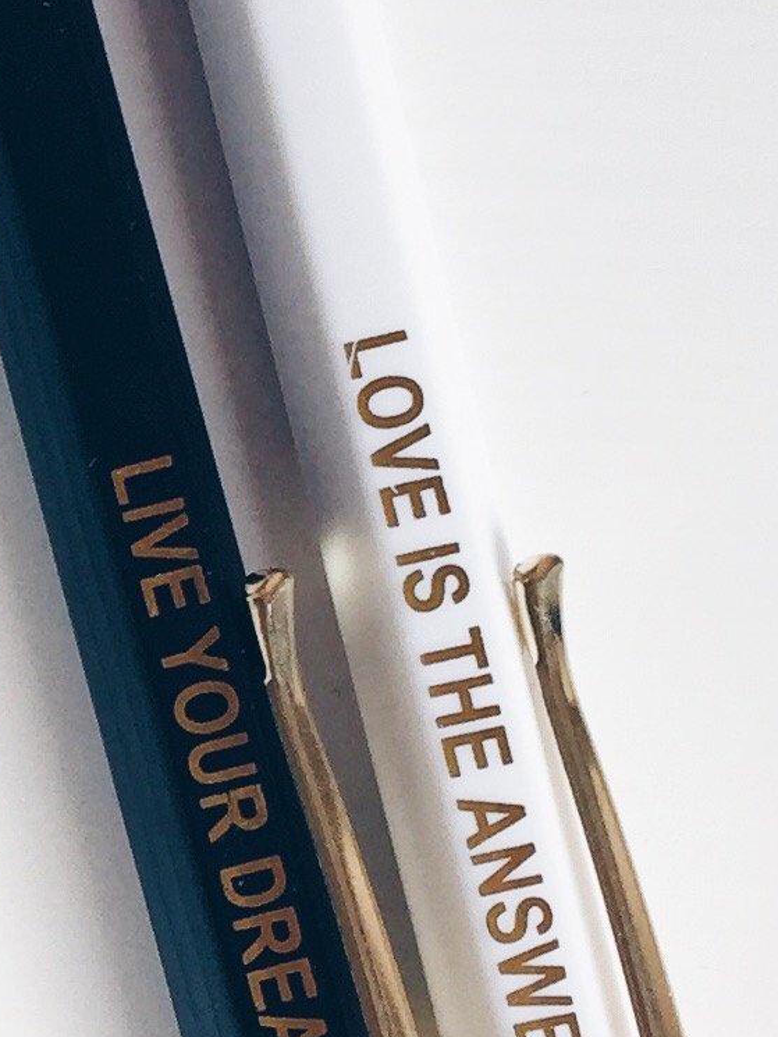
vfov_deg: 15.5
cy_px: 596
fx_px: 3805
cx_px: -633
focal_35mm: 127
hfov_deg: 10.9
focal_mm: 4.15
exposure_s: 1/100
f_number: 2.2
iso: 50
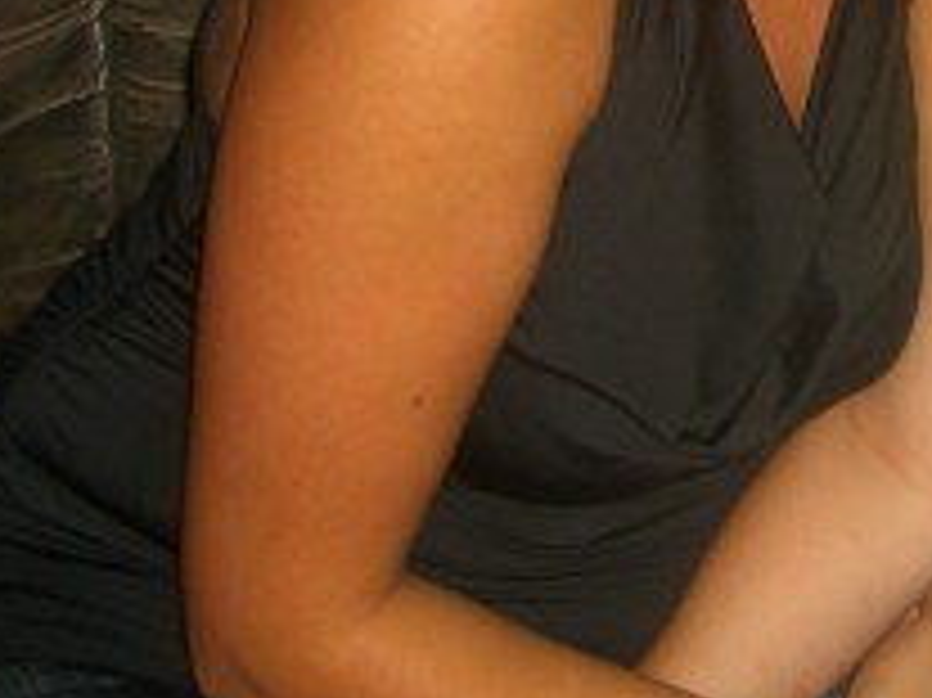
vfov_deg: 12.9
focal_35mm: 110
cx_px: 1319
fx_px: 2960
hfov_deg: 16.6
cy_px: -266
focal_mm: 7.9
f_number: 2.8
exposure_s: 1/60
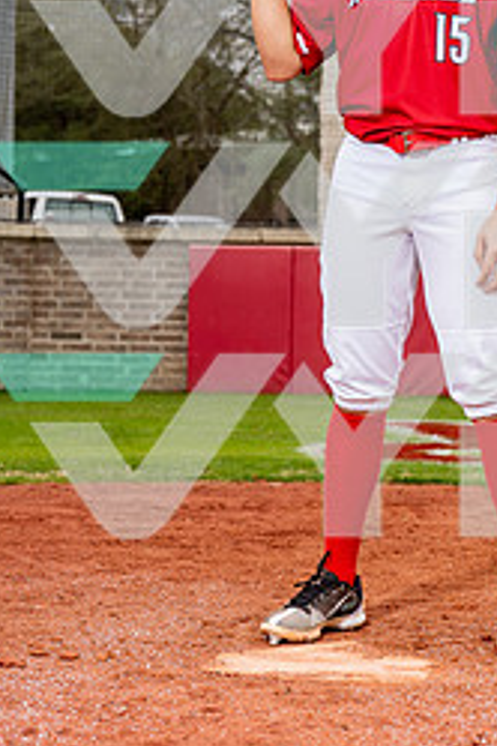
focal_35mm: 103
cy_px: 237
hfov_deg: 13.2
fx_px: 2133
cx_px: 431
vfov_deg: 19.8
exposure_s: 1/250
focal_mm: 57
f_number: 4
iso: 100
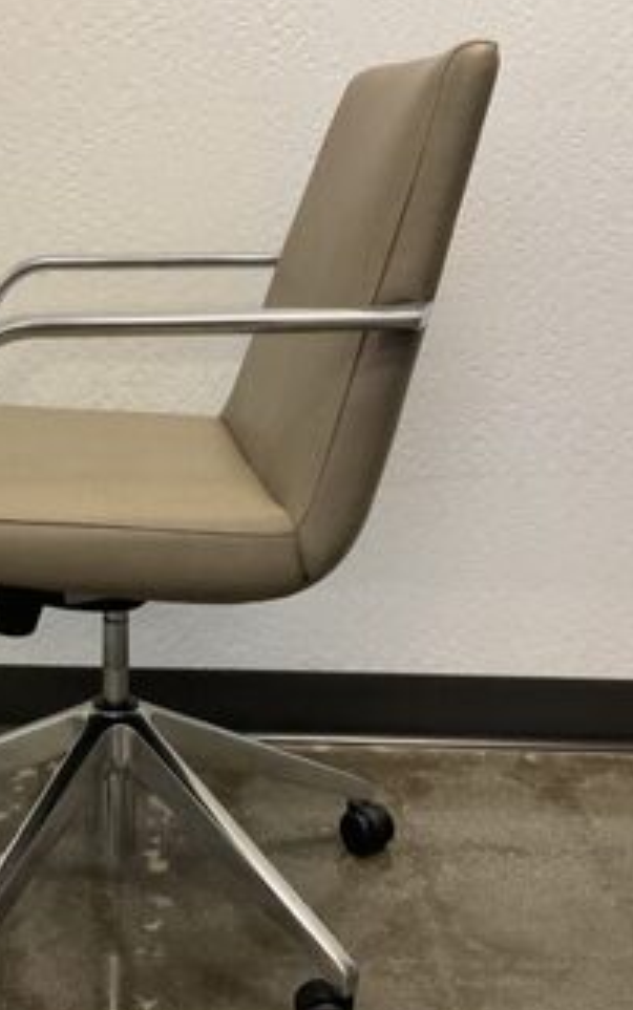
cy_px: 543
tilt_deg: -16.6
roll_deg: -1.0
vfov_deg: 41.8
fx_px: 1323
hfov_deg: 26.3
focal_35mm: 48
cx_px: 113
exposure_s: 1/50
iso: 125
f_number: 1.8
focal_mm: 3
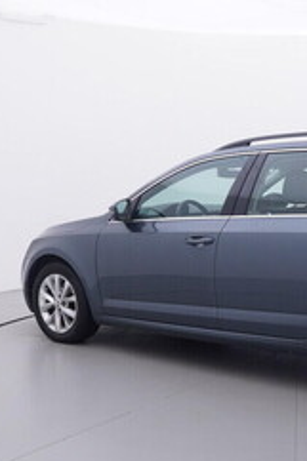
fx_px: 655
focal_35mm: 51
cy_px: 258
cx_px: 251
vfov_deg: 38.8
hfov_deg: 25.9
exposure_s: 1/80
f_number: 5
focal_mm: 15
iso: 200
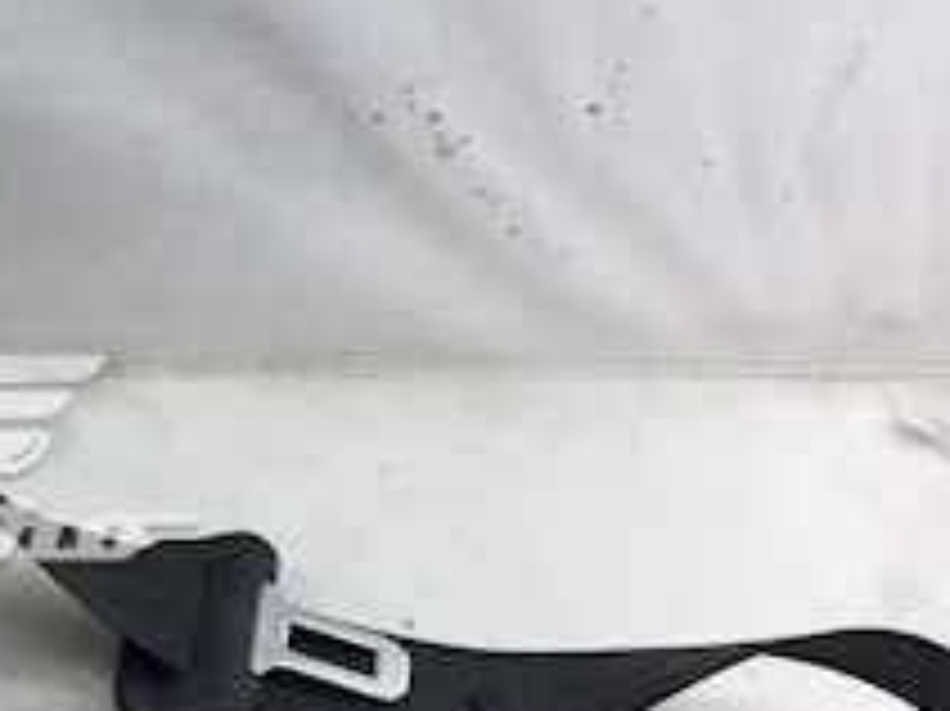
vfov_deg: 16.7
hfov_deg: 20.1
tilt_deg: -32.0
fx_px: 2414
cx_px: -342
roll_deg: -1.0
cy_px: 490
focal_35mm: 88
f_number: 2.2
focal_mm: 4.15
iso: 32
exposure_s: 1/50
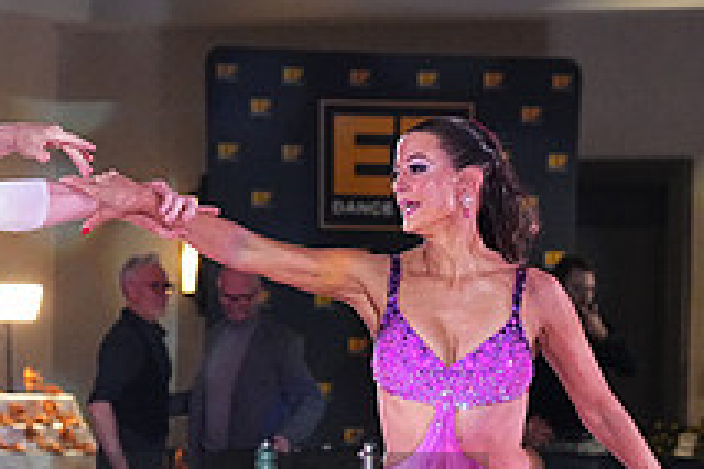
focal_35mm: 272
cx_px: 129
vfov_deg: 5.0
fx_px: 5319
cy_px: 540
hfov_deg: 7.6
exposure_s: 1/320
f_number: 5
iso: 6400
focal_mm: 100
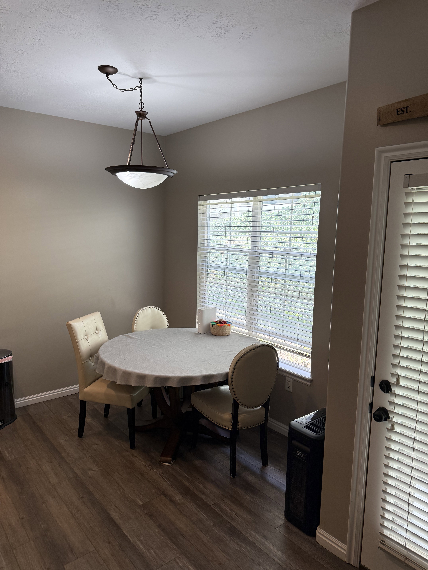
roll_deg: -1.4
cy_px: 285
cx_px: 214
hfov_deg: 56.8
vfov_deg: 71.6
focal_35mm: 24
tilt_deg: -7.9
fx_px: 396
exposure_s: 1/162
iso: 160
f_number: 1.78
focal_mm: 6.76
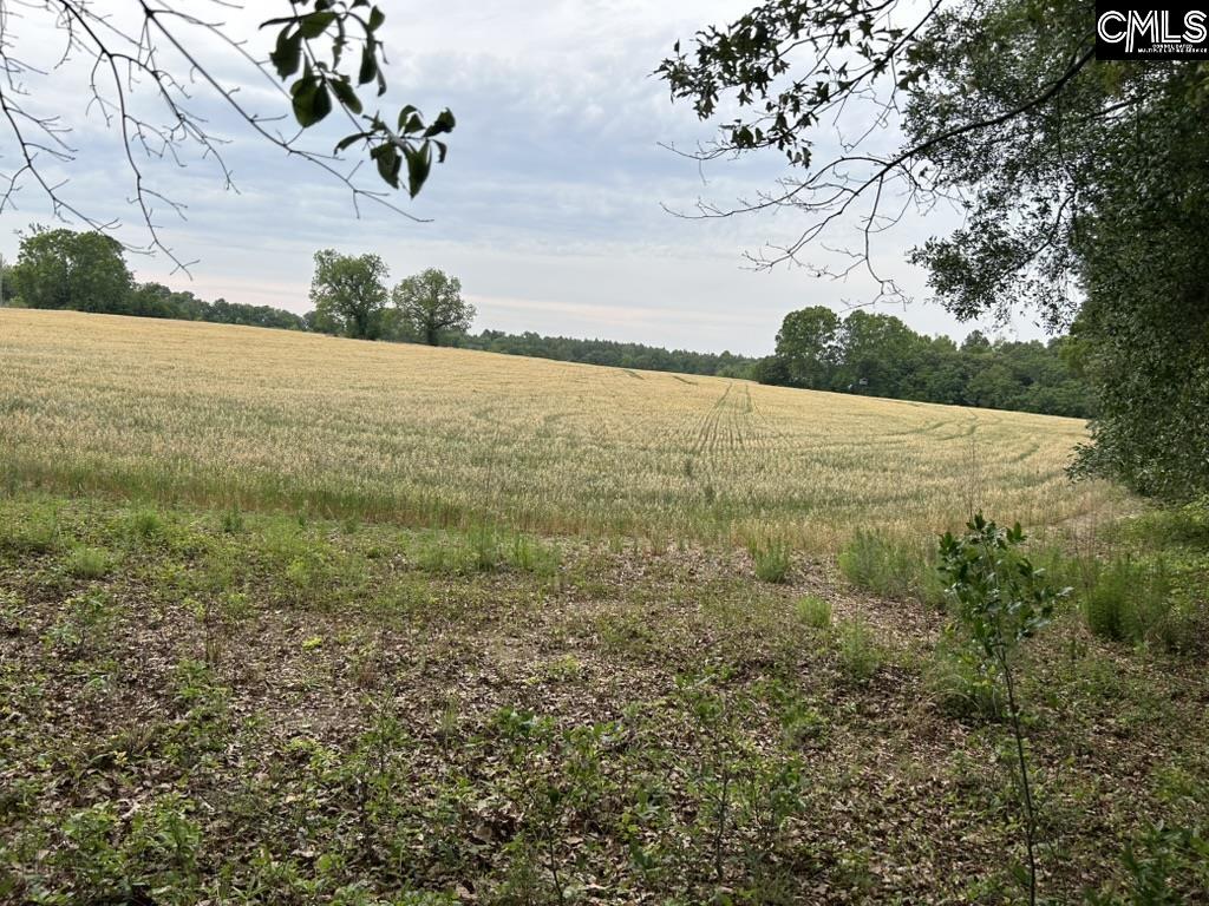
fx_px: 908
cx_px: 604
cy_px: 453
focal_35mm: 26
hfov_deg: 67.3
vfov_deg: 53.1
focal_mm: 5.7
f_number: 1.5
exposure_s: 1/859
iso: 50
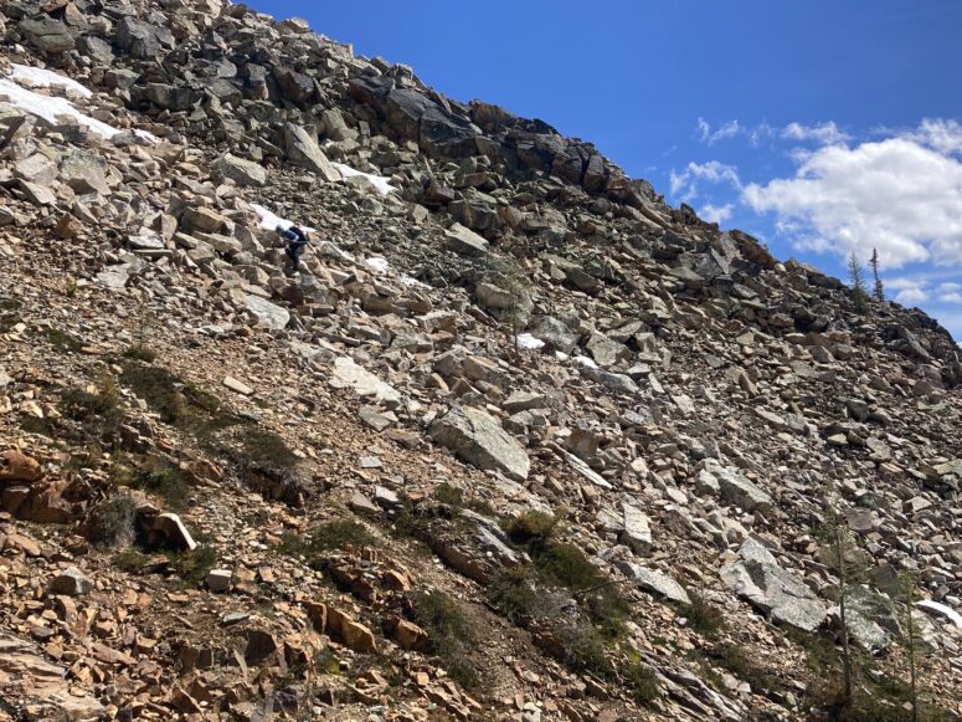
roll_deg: +3.9
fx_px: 1028
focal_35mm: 37
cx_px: 529
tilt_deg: +6.4
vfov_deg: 38.7
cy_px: 367
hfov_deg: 50.1
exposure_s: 1/2183
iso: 20
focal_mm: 3.99
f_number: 1.8
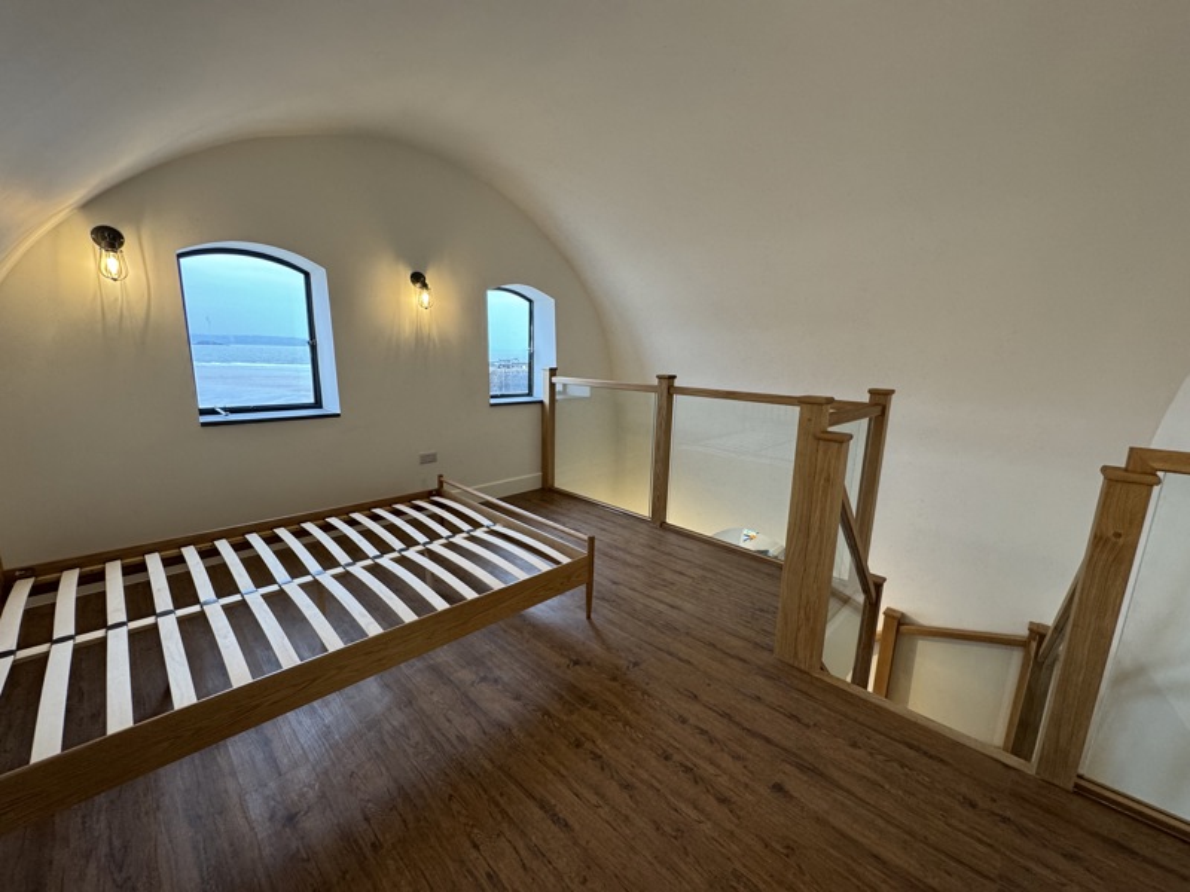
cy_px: 446
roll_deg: -1.5
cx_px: 595
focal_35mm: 14
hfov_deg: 102.1
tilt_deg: -10.2
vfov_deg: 85.7
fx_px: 481
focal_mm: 2.22
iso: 160
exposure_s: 1/100
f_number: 2.2
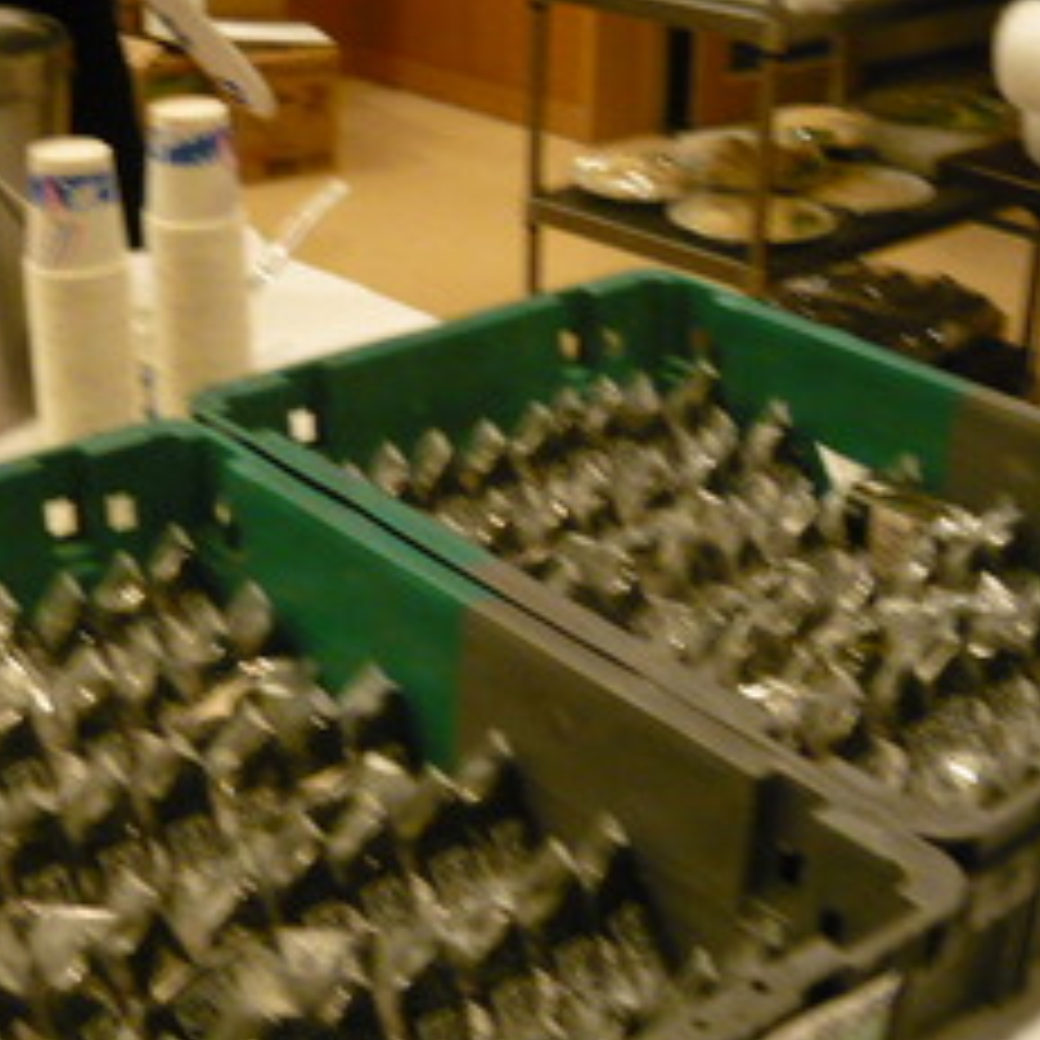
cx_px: 441
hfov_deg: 32.1
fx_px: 1802
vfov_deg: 32.2
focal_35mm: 53
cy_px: 452
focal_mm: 5.5
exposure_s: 1/10
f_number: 2.8
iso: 400
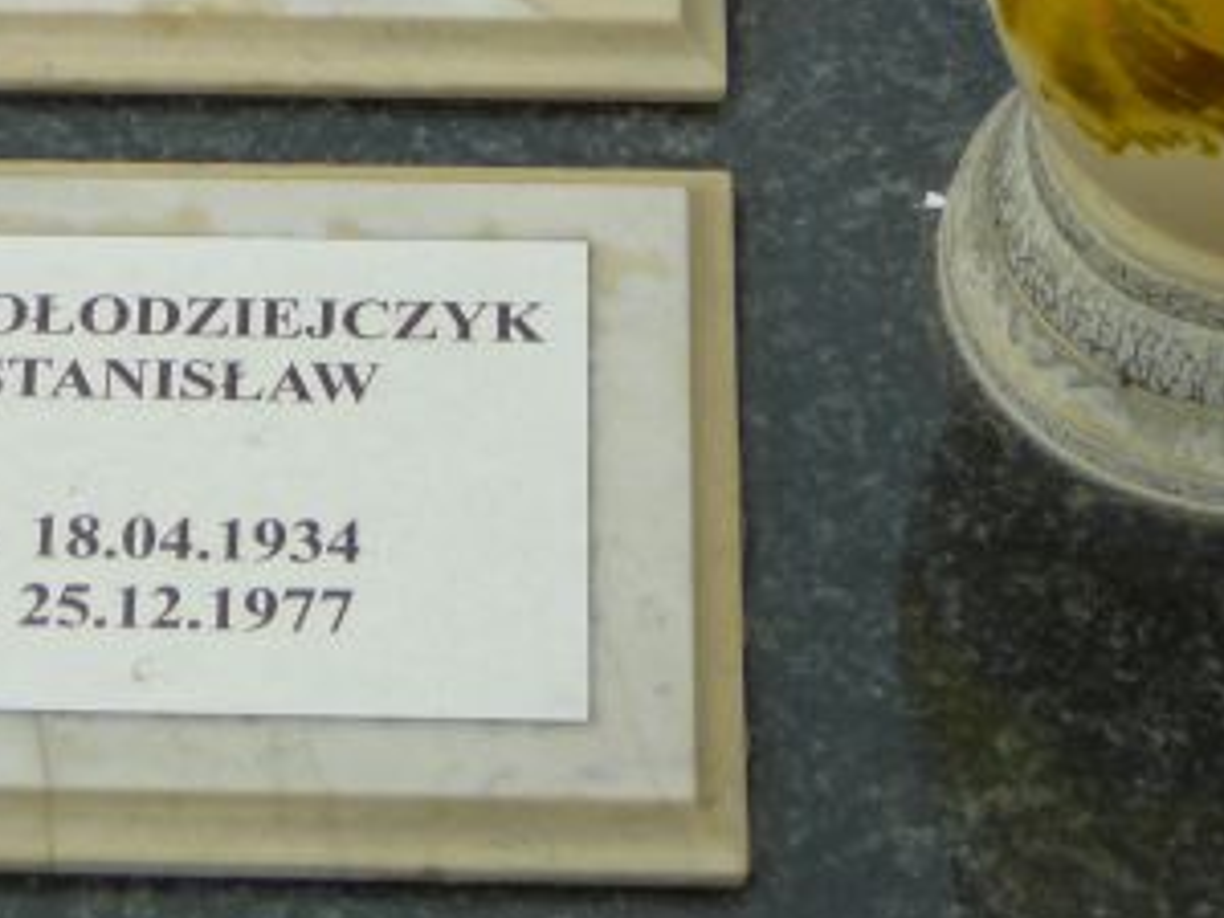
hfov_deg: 12.0
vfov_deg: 9.0
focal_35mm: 164
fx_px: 5799
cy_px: -37
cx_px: 163
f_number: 3.7
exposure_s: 1/640
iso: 80
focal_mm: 11.5
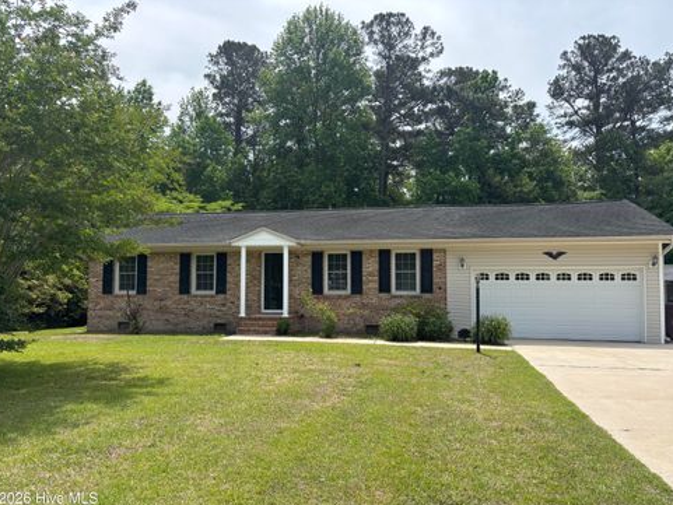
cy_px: 259
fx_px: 525
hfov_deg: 65.3
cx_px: 336
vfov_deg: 51.4
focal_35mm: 27
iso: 50
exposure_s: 1/2151
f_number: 1.6
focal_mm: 5.96
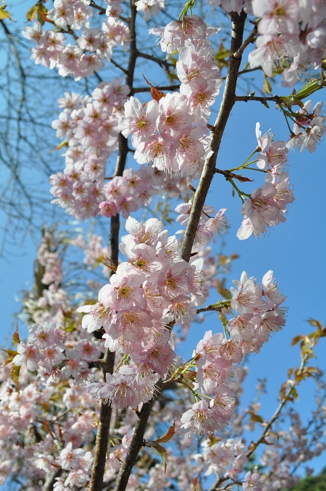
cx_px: 163
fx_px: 449
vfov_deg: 57.3
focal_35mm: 33
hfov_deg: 39.9
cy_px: 246
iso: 200
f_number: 9
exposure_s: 1/320
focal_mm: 22
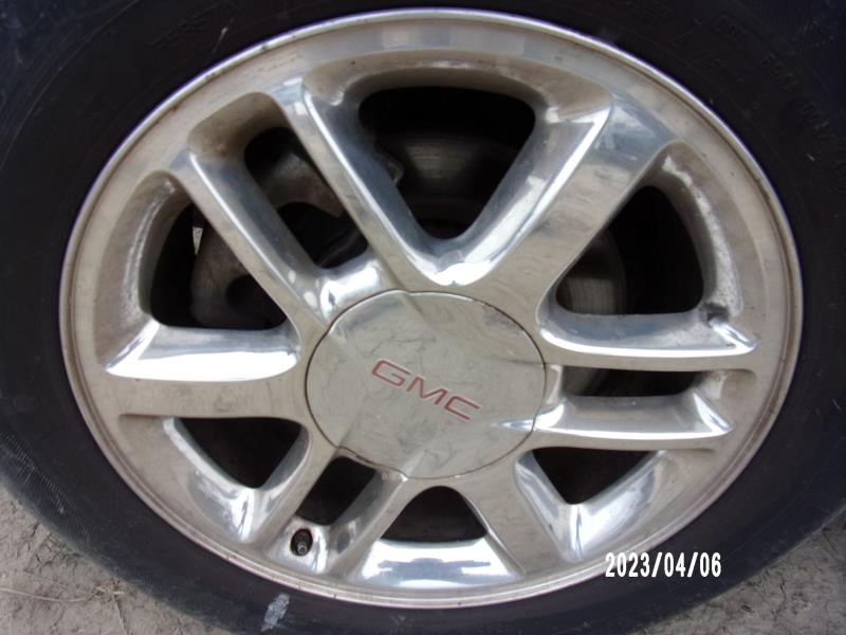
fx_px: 587
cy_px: 318
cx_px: 423
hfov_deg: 71.6
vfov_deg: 56.8
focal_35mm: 24
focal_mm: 4.3
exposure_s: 1/80
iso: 80
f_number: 3.3
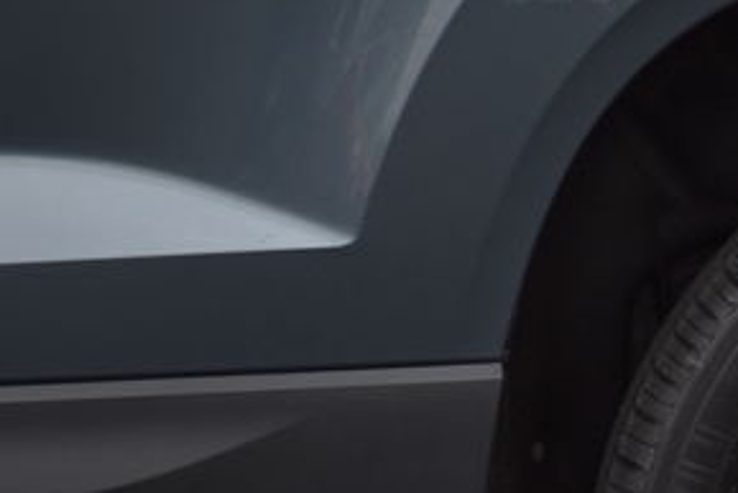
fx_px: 10126
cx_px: 1154
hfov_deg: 4.1
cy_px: 476
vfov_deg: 2.8
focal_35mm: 494
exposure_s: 1/250
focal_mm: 95
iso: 450
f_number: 5.3
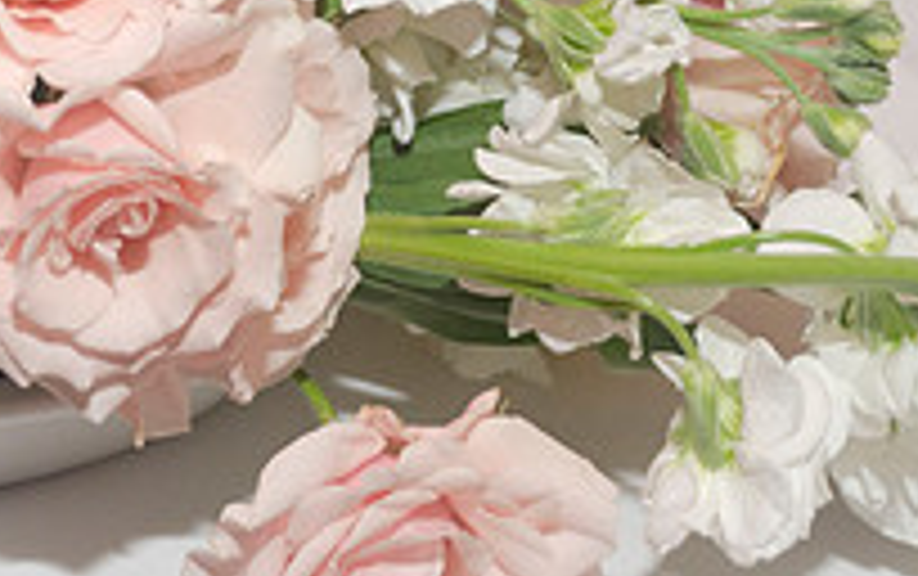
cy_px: -72
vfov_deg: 5.2
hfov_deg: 8.3
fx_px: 6287
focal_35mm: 251
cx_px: -99
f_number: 5.6
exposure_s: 1/60
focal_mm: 58
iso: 400
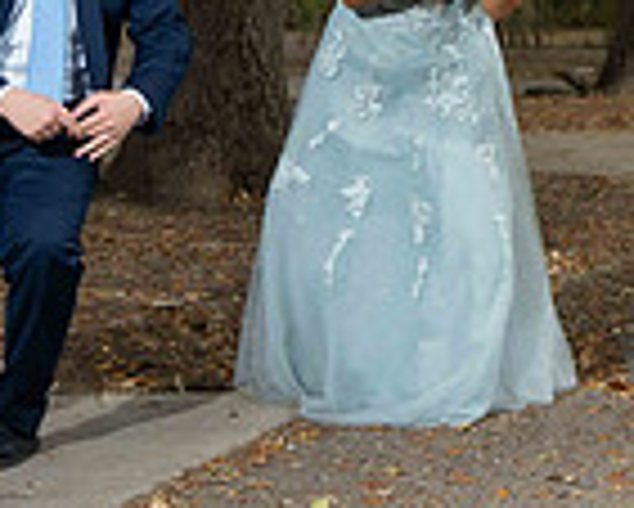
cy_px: -43
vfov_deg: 11.3
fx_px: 2535
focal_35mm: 135
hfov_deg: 12.9
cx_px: 1147
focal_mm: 35
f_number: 3.2
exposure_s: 1/200
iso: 250
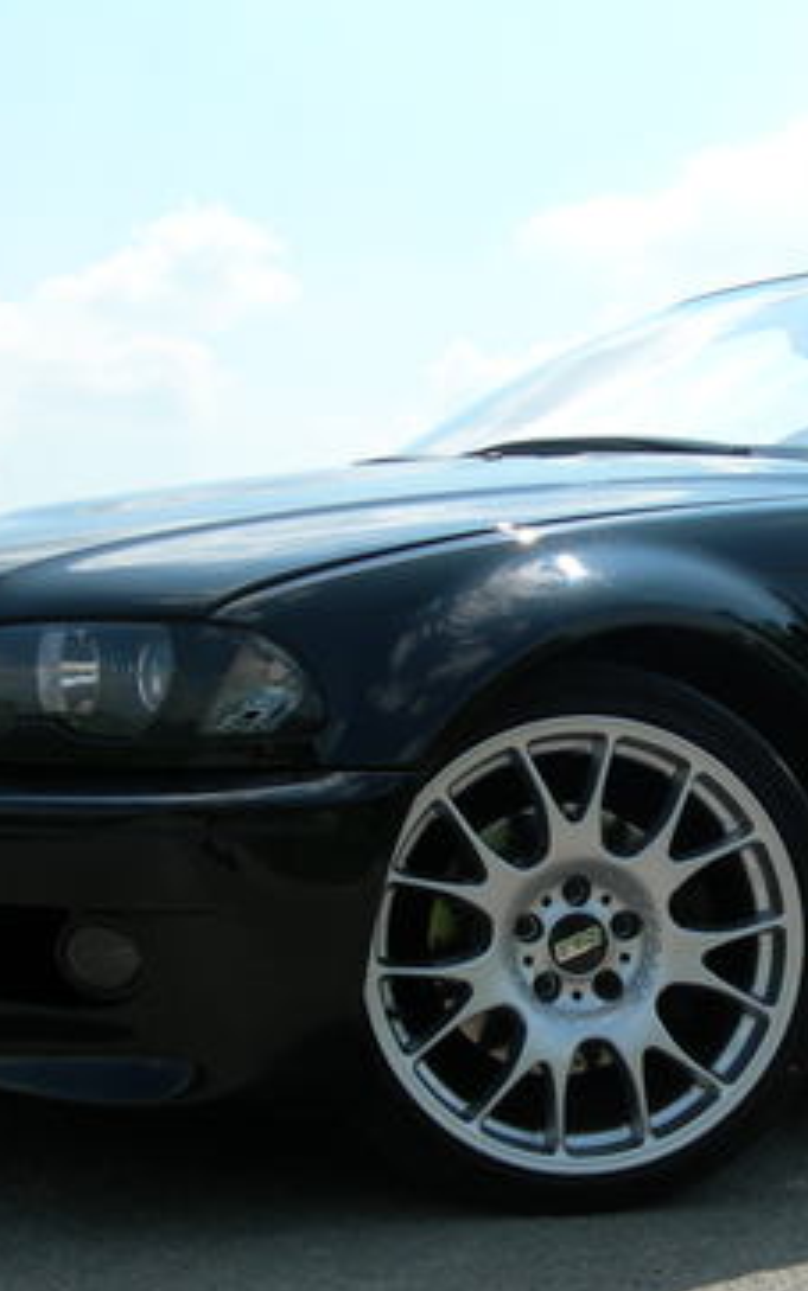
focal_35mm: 71
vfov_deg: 28.9
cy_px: 814
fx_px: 2501
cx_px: 758
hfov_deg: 18.0
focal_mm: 7.8
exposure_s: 1/594
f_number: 4.8
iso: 50
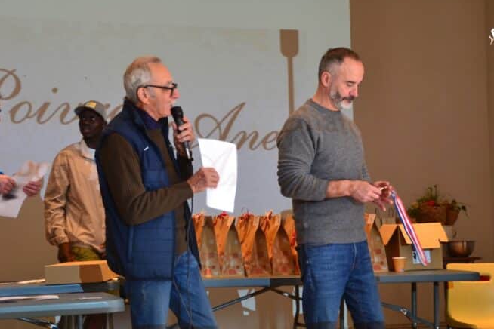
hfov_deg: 27.3
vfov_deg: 18.4
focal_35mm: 74
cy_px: 184
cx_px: 265
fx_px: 1015
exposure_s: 1/50
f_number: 4.5
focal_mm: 42
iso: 800
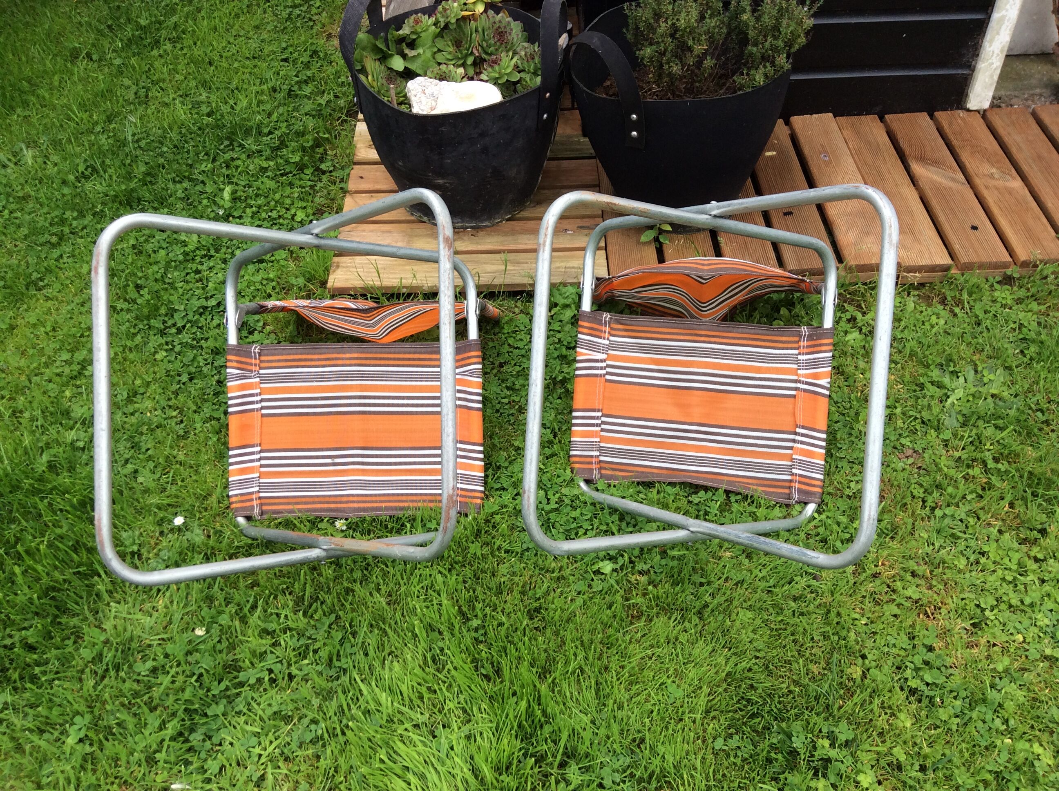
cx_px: 530
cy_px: 396
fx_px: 978
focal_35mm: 32
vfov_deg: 44.1
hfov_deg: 56.9
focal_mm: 3.3
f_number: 2.4
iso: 32
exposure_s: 1/353
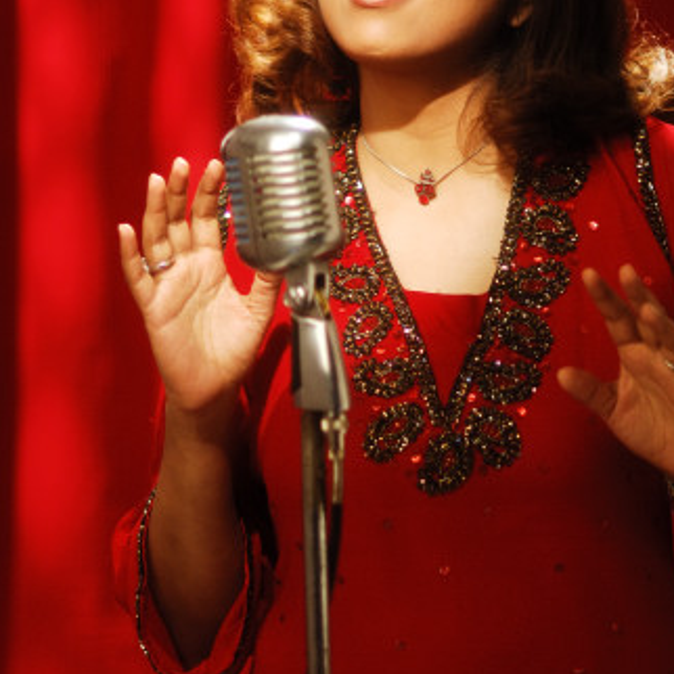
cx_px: 398
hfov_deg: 8.7
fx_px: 4445
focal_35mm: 202
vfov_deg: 8.7
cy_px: 308
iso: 400
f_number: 1.8
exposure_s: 1/30
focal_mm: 85
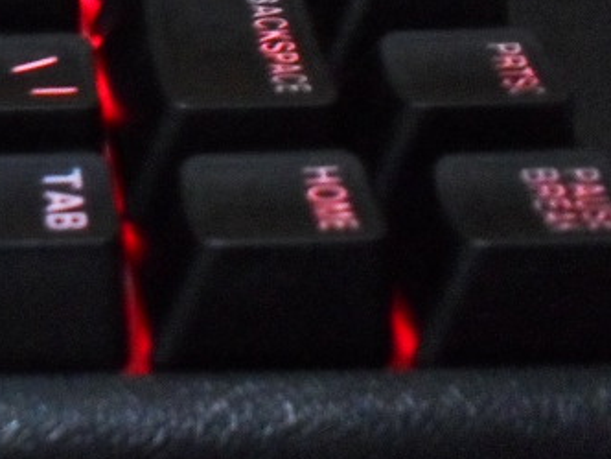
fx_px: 1906
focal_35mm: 108
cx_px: -94
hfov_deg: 17.5
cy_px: -138
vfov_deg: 13.2
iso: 400
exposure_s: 1/8
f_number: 3.2
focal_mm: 6.3
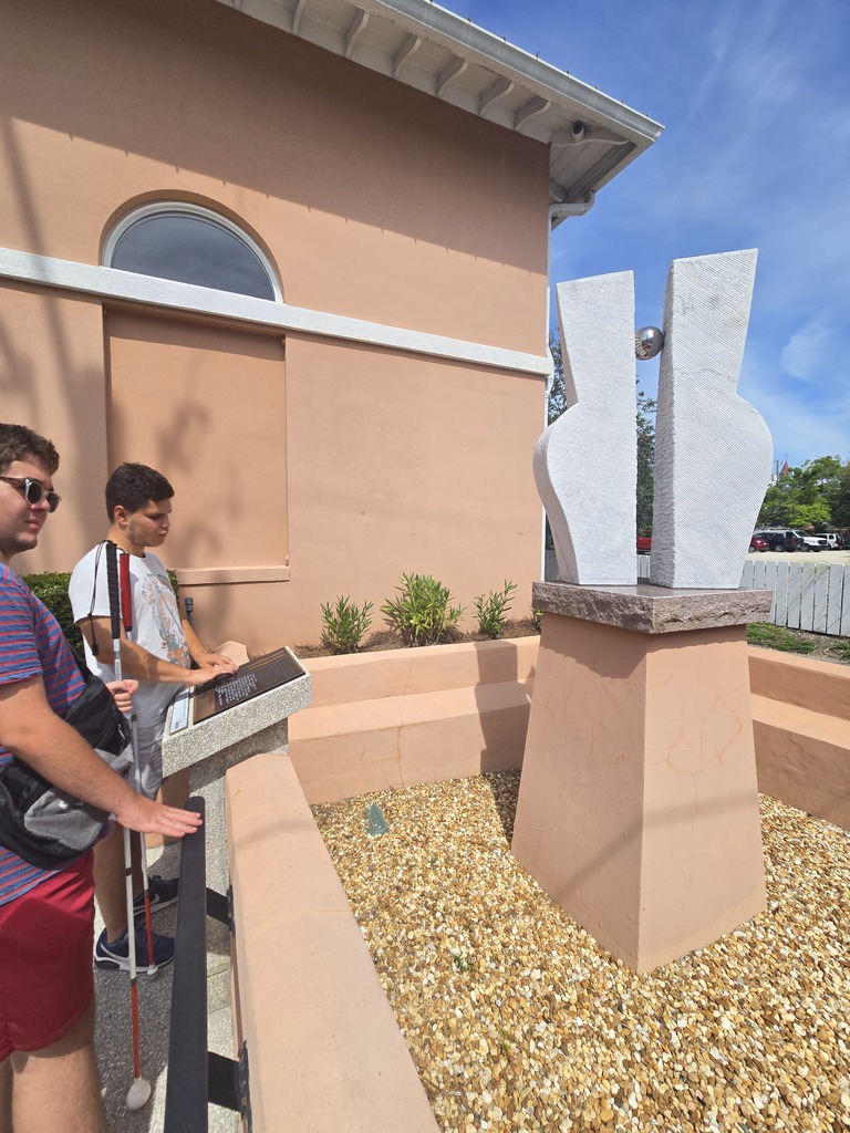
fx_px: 426
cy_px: 566
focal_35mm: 13
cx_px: 425
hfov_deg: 89.9
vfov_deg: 106.2
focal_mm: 2.2
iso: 50
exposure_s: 1/2436
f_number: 2.2
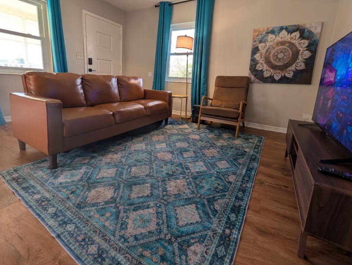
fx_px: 153
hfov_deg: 98.1
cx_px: 173
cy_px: 111
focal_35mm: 15
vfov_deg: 81.2
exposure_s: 1/84.2
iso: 58
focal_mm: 2.02
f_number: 1.7
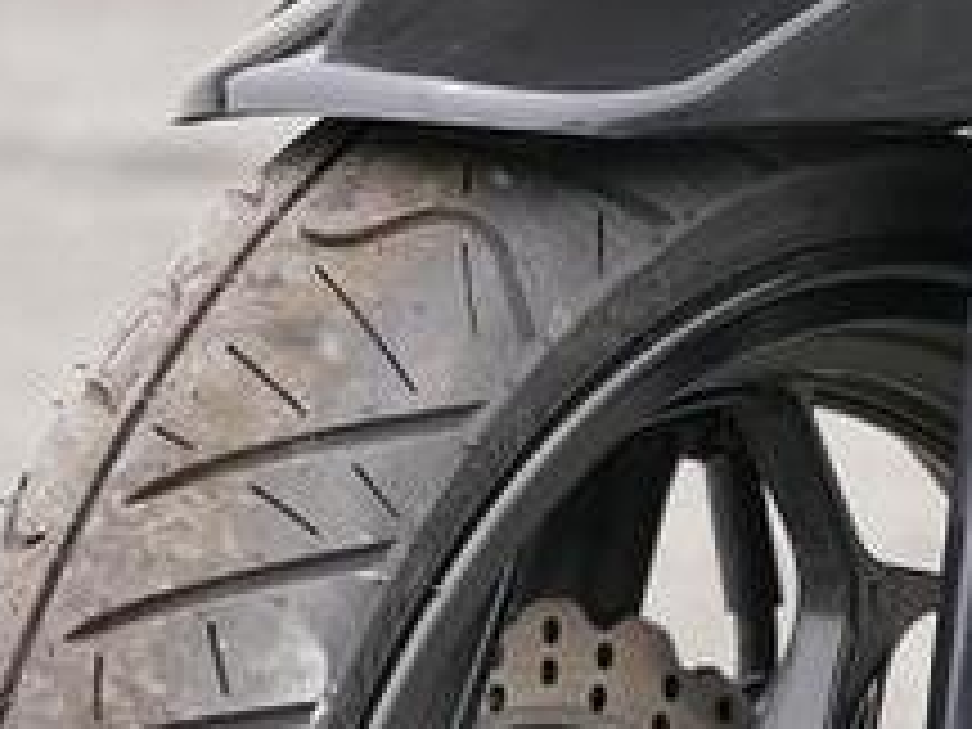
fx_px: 11850
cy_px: 207
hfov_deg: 4.7
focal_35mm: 422
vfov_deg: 3.5
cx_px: 922
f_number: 5.3
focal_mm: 95
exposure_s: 1/200
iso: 200
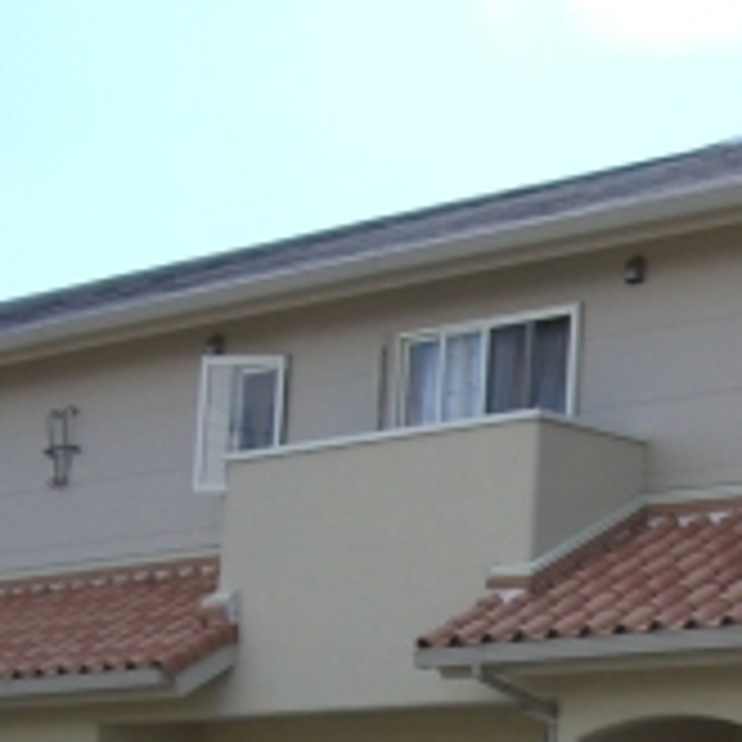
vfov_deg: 13.2
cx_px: 832
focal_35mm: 130
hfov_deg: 13.1
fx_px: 3153
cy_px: 755
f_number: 4.3
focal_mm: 6.2
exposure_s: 1/400
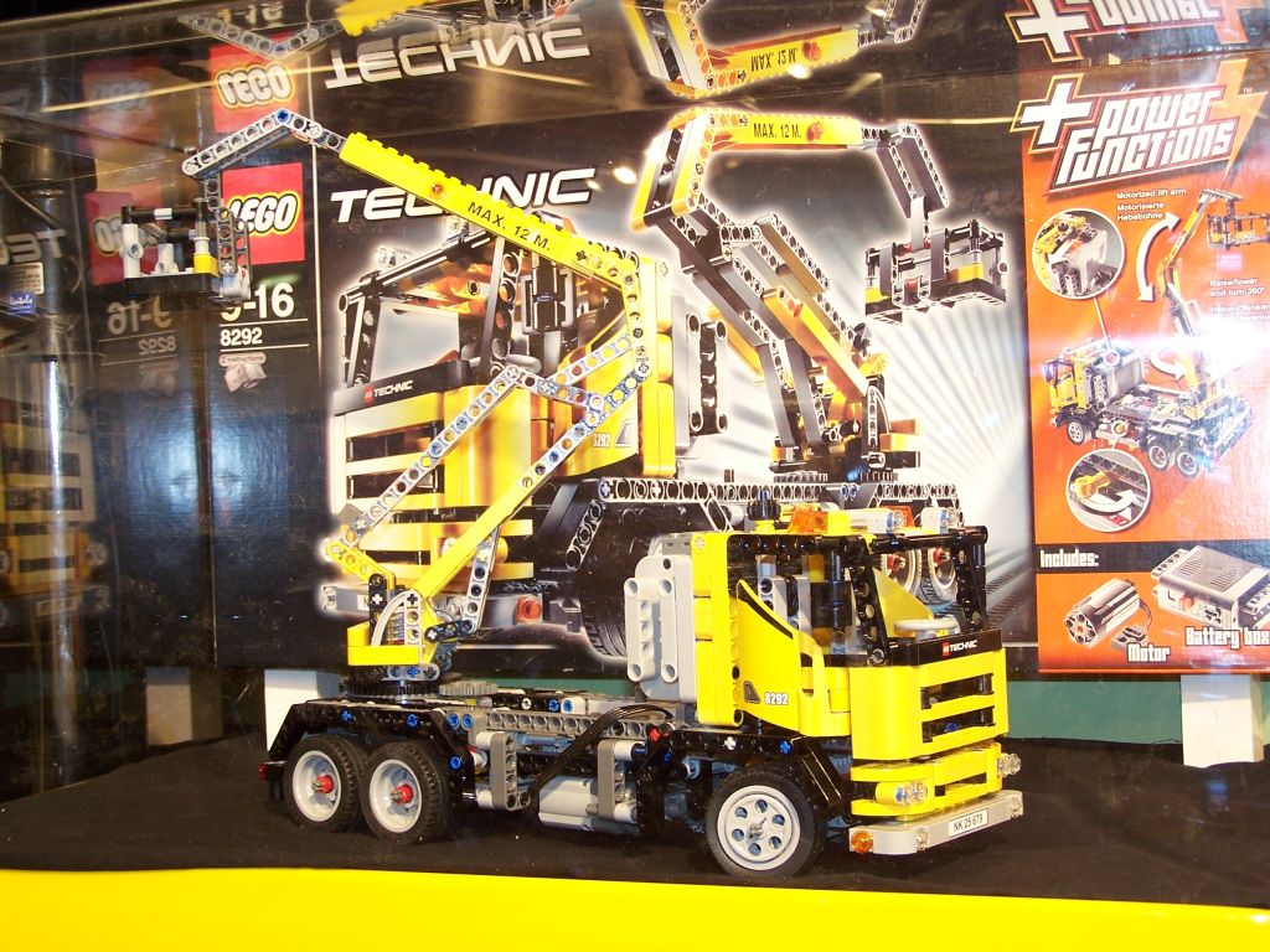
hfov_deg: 34.3
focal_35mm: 56
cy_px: 476
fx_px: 2055
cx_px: 635
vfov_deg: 26.1
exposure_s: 1/6
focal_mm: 9.3
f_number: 3.1
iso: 80
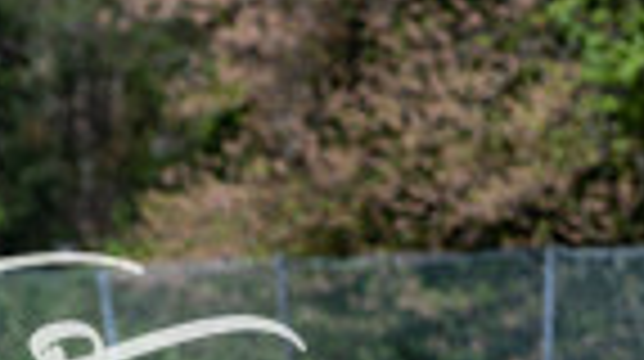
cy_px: 677
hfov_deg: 3.6
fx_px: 10147
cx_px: -455
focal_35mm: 595
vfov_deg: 2.0
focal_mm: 140
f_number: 6.3
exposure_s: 1/1600
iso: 250
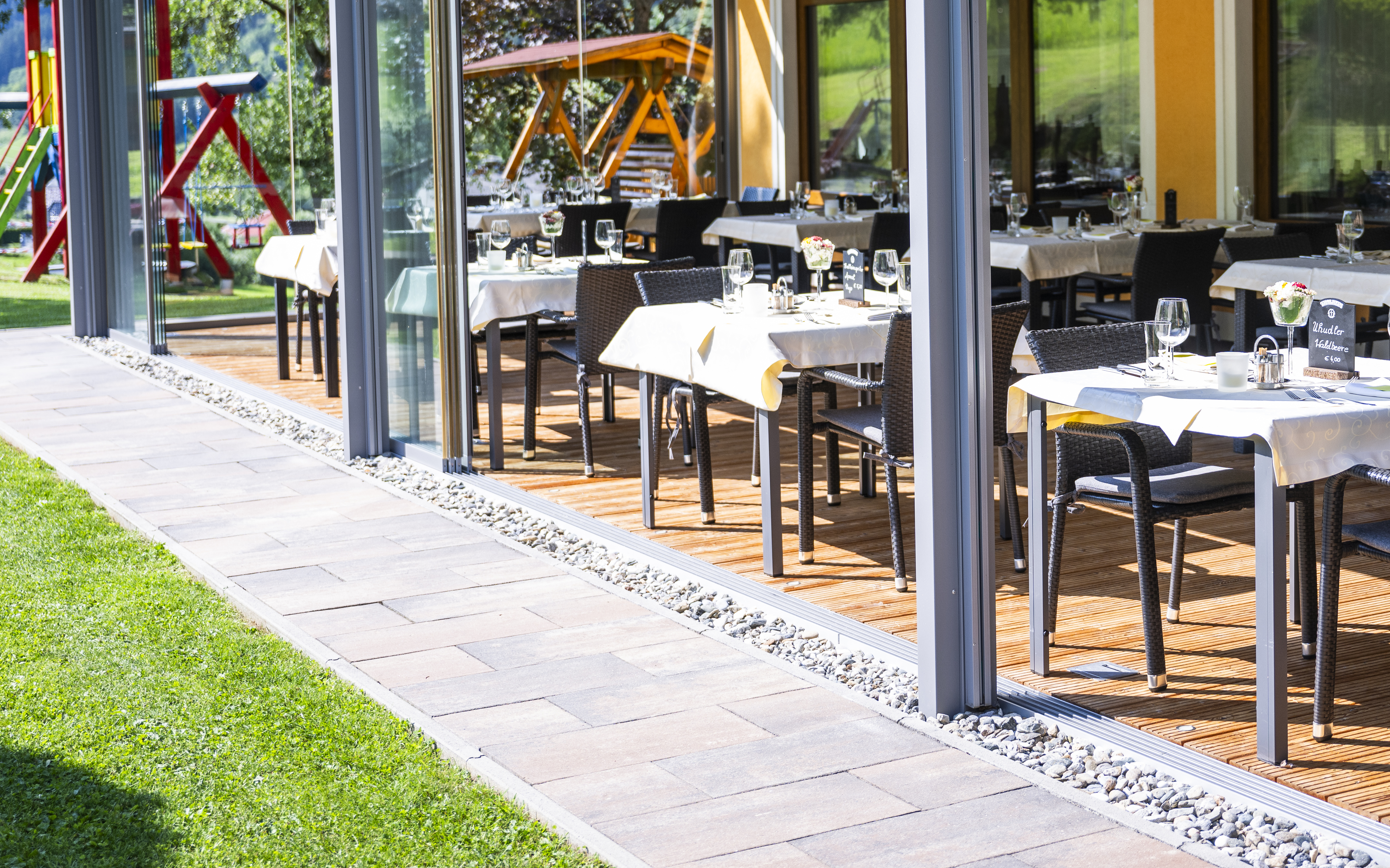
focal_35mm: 55
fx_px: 2084
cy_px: 211
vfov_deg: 23.3
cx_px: 866
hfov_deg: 36.7
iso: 100
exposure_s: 1/800
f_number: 2.8
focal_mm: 35
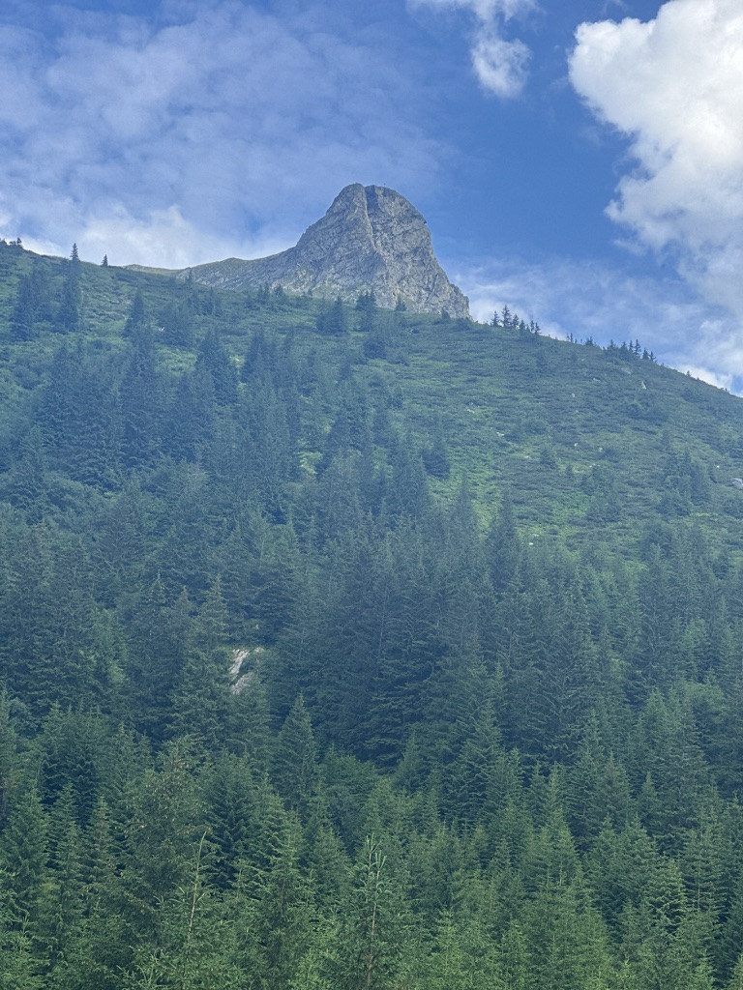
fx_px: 2204
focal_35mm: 77
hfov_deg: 19.1
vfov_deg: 25.3
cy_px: 495
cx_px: 372
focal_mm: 9
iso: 25
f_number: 2.8
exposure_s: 1/164
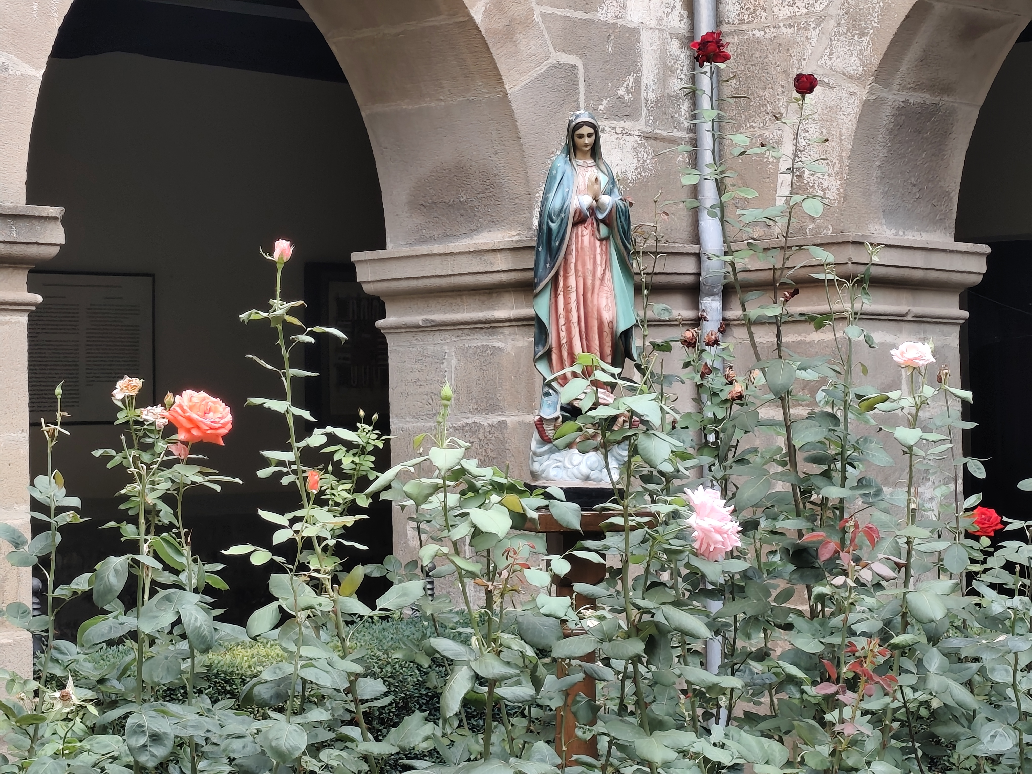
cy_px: 387
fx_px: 2743
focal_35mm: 92
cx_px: 516
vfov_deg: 16.1
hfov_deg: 21.3
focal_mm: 6.19
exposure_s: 1/100
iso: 160
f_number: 1.65
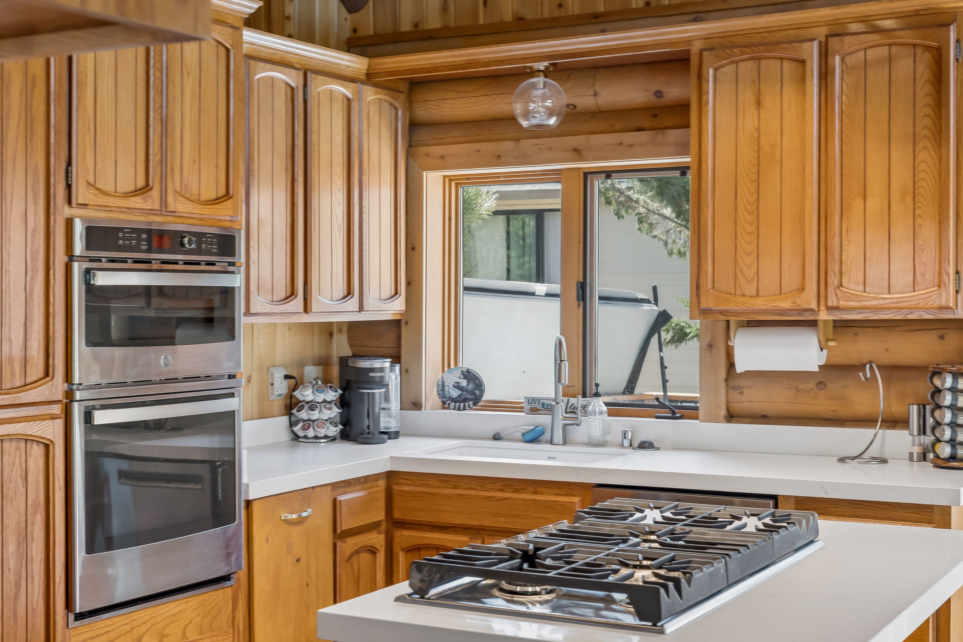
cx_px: 482
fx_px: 1337
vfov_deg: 27.0
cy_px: 321
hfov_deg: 39.6
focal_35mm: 50
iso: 400
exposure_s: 1/13
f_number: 8
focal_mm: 50
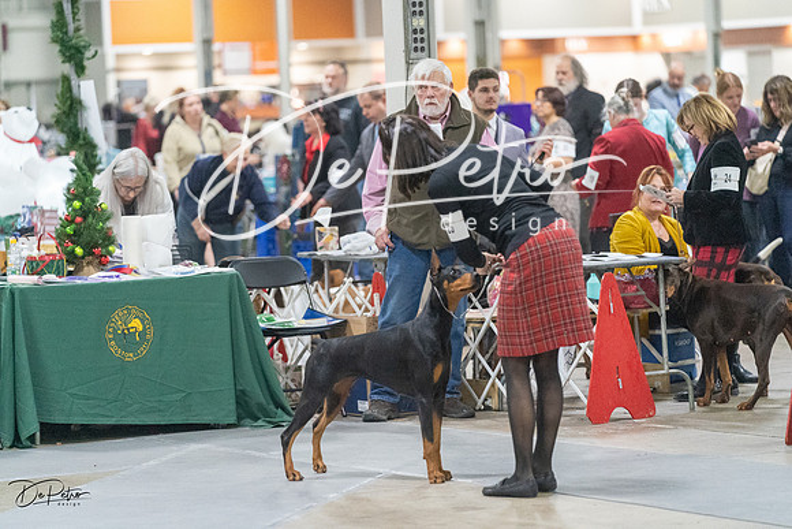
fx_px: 3609
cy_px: 264
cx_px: 396
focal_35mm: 164
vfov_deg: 8.4
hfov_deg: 12.5
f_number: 3.2
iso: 12800
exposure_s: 1/400
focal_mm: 164
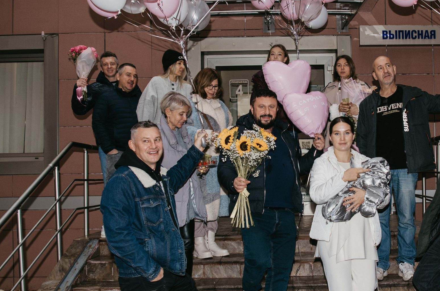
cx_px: 309
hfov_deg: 44.5
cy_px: 160
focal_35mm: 43
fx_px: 524
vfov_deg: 31.0
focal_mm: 24
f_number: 4
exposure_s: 1/160
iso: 320
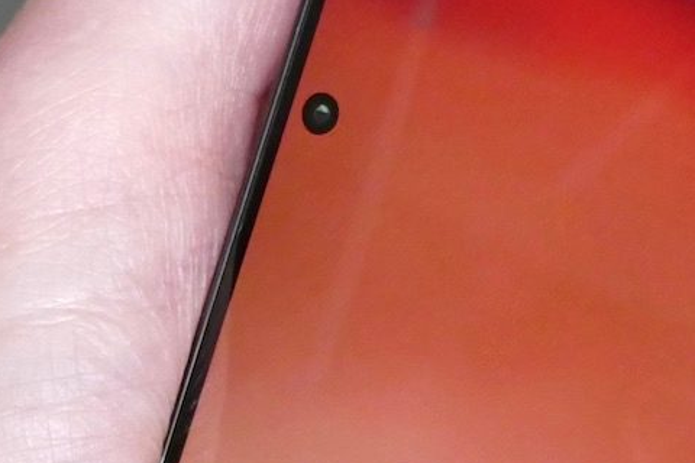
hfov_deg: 3.8
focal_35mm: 542
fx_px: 10463
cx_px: 883
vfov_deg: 2.5
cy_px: 452
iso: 1600
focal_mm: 47.46
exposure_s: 1/40
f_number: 4.5
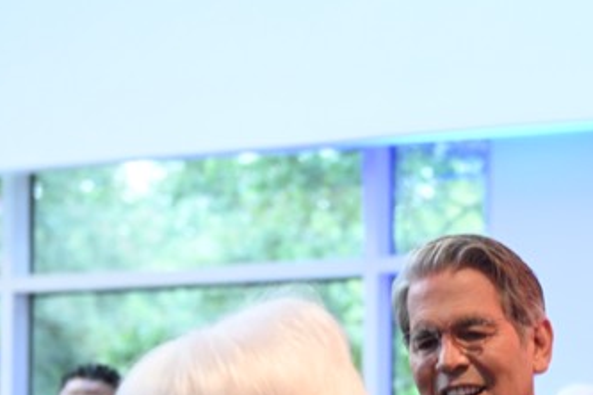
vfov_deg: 14.0
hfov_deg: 20.5
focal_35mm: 96
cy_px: 410
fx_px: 1581
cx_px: 609
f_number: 2.8
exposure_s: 1/100
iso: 4500
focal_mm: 40
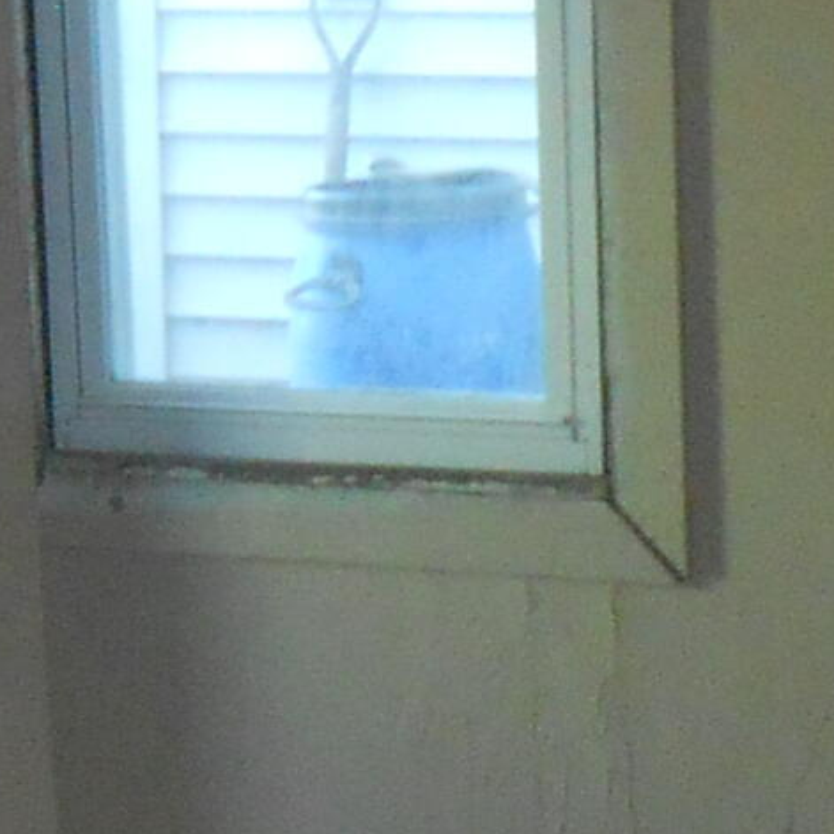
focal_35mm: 169
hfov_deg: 10.3
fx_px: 4607
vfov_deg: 10.3
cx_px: 588
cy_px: 765
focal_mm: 5.3
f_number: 3.8
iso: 400
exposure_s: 1/25
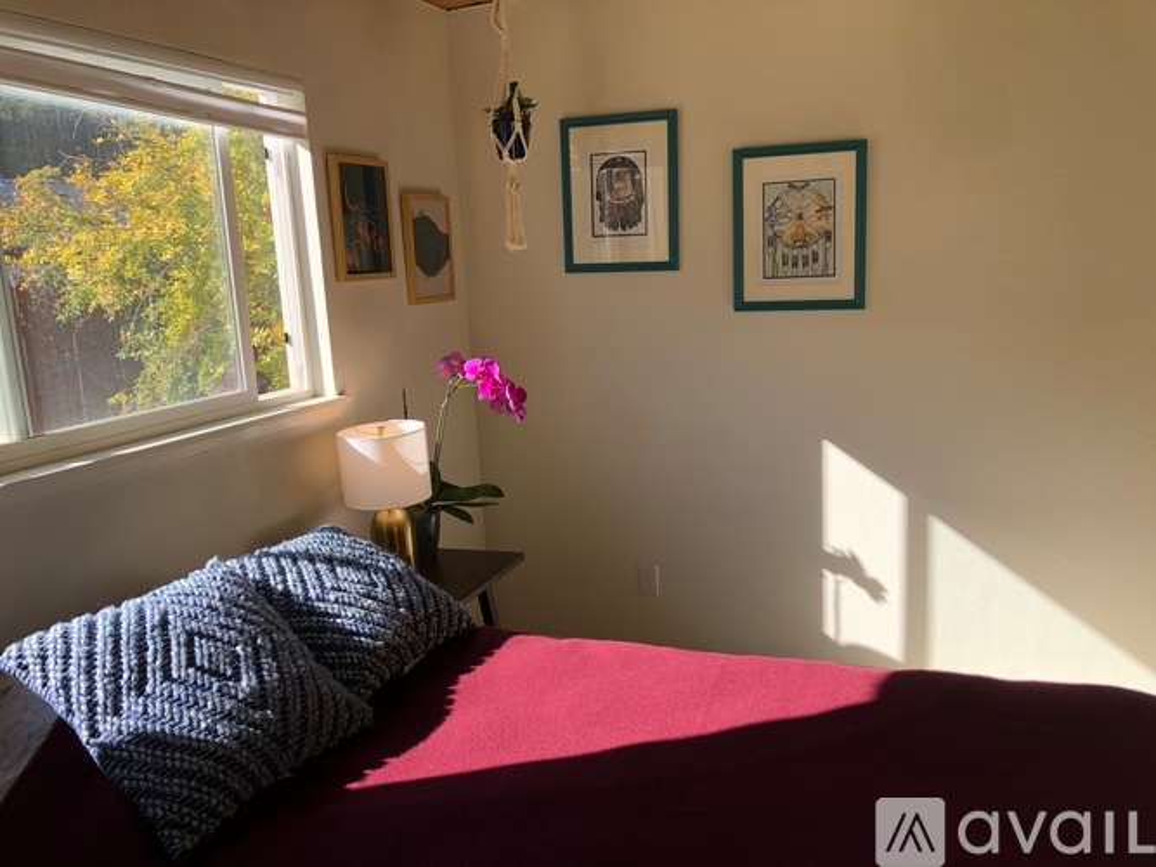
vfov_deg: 49.7
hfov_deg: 63.5
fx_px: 935
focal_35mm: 28
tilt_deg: -11.1
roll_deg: +2.8
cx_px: 578
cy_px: 434
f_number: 1.8
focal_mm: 3.99
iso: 20
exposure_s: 1/230
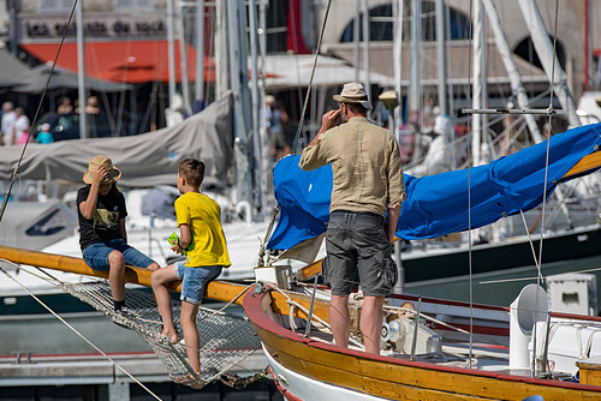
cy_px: 217
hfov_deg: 3.6
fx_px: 9488
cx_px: 268
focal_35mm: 568
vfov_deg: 2.4
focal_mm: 490
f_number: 11
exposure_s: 1/800
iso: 320
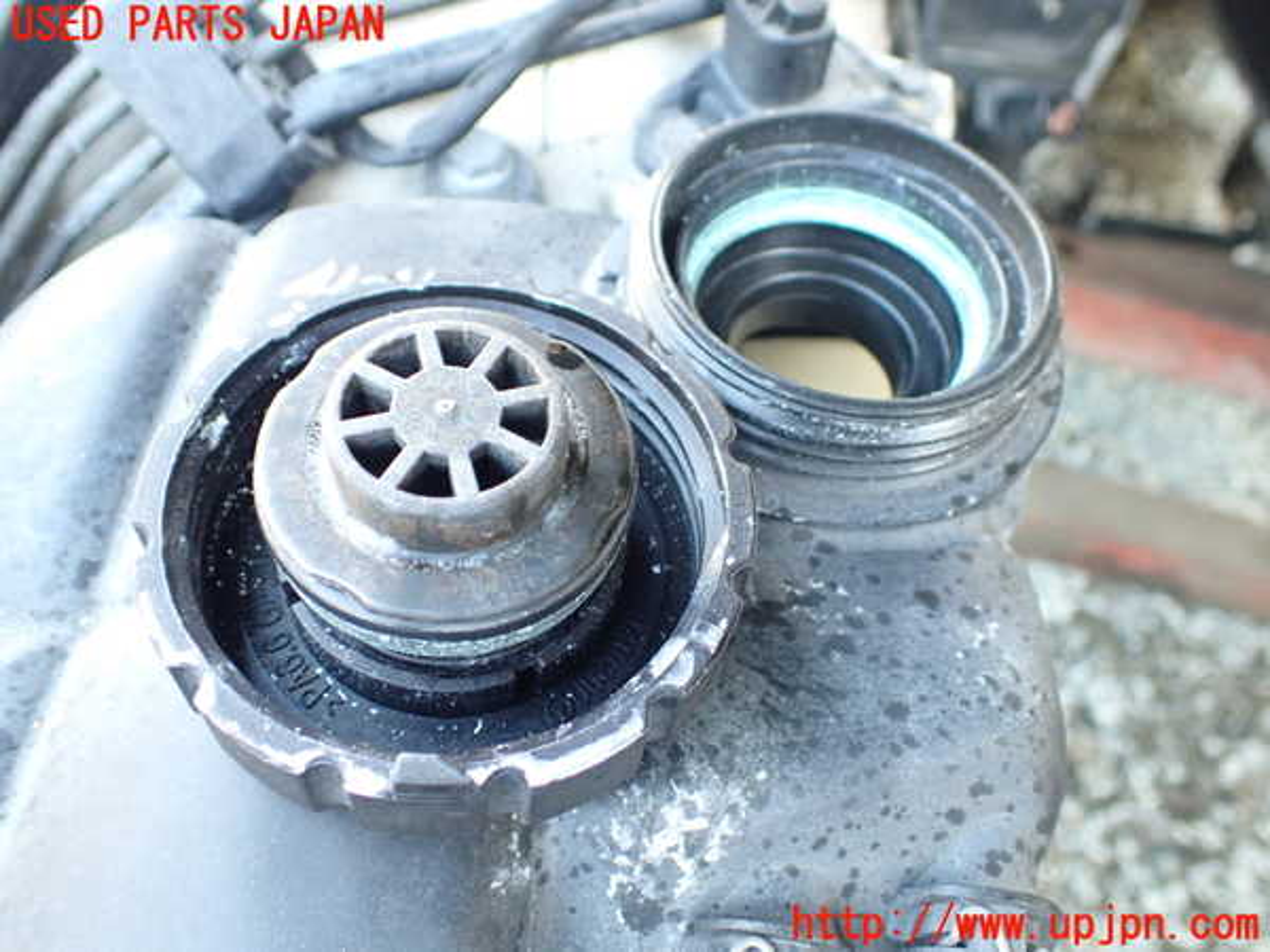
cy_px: 476
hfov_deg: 60.0
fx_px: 1101
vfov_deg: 46.8
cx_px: 635
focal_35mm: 30
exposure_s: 1/125
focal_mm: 5.4
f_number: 2.3
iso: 800
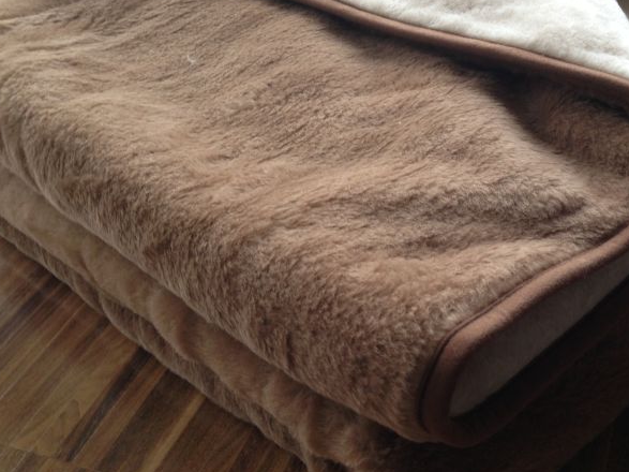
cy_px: 223
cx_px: 411
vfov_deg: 32.2
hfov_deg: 41.6
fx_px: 818
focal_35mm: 45
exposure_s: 1/20
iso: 50
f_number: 2.4
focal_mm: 4.13
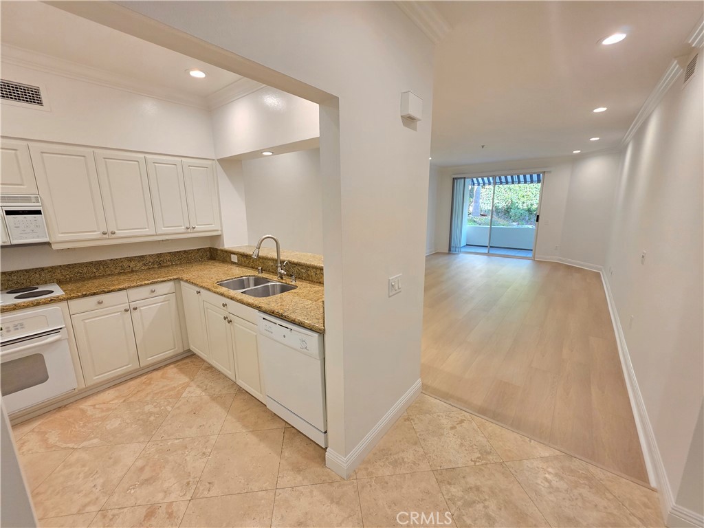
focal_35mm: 13
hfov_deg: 106.2
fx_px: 264
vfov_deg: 89.9
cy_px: 264
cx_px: 352
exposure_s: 1/120
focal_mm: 2.2
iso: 160
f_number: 1.9
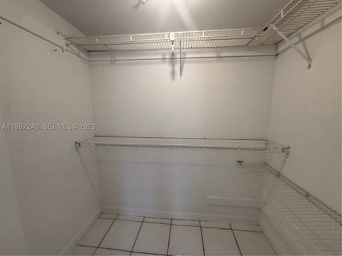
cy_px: 128
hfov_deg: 102.1
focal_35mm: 14
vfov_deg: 85.7
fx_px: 138
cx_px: 171
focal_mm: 2.22
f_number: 2.2
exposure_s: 1/120
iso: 125
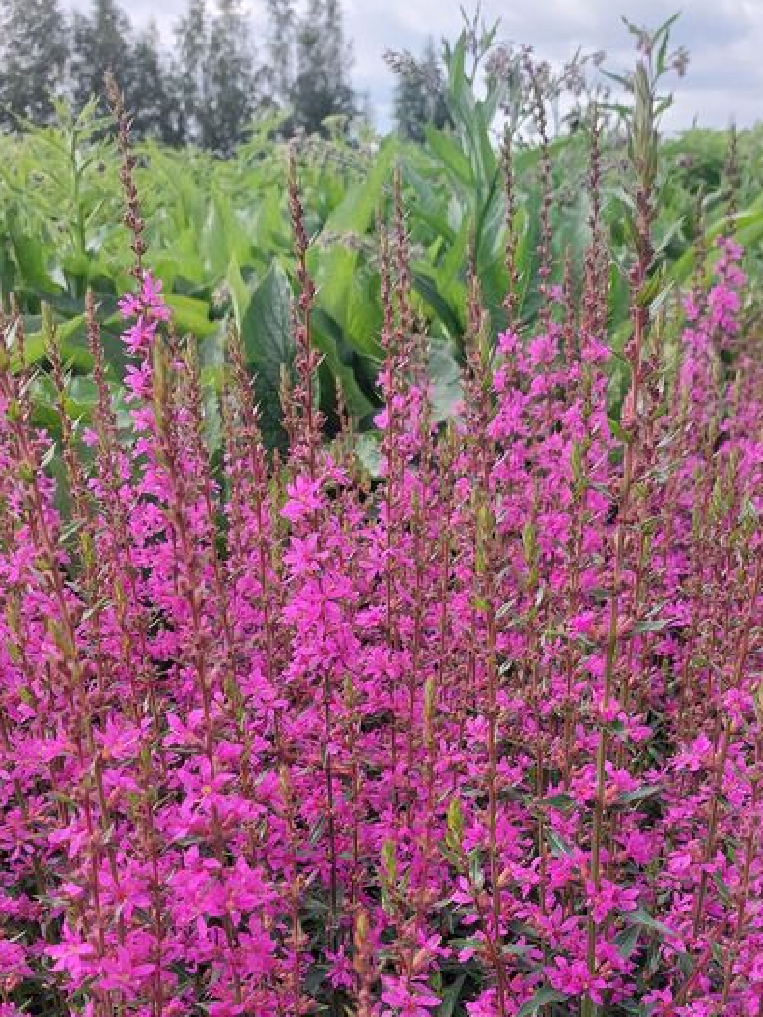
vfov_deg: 47.2
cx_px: 467
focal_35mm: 38
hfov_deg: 37.6
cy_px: 756
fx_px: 1116
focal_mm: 5.23
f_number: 1.8
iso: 25
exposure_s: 1/294
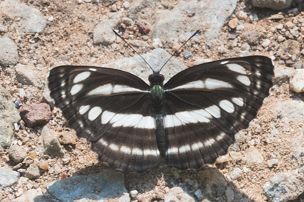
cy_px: 79
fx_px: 6079
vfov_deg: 1.9
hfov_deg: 2.9
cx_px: 155
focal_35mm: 720
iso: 1000
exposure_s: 1/160
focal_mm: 150
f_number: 13
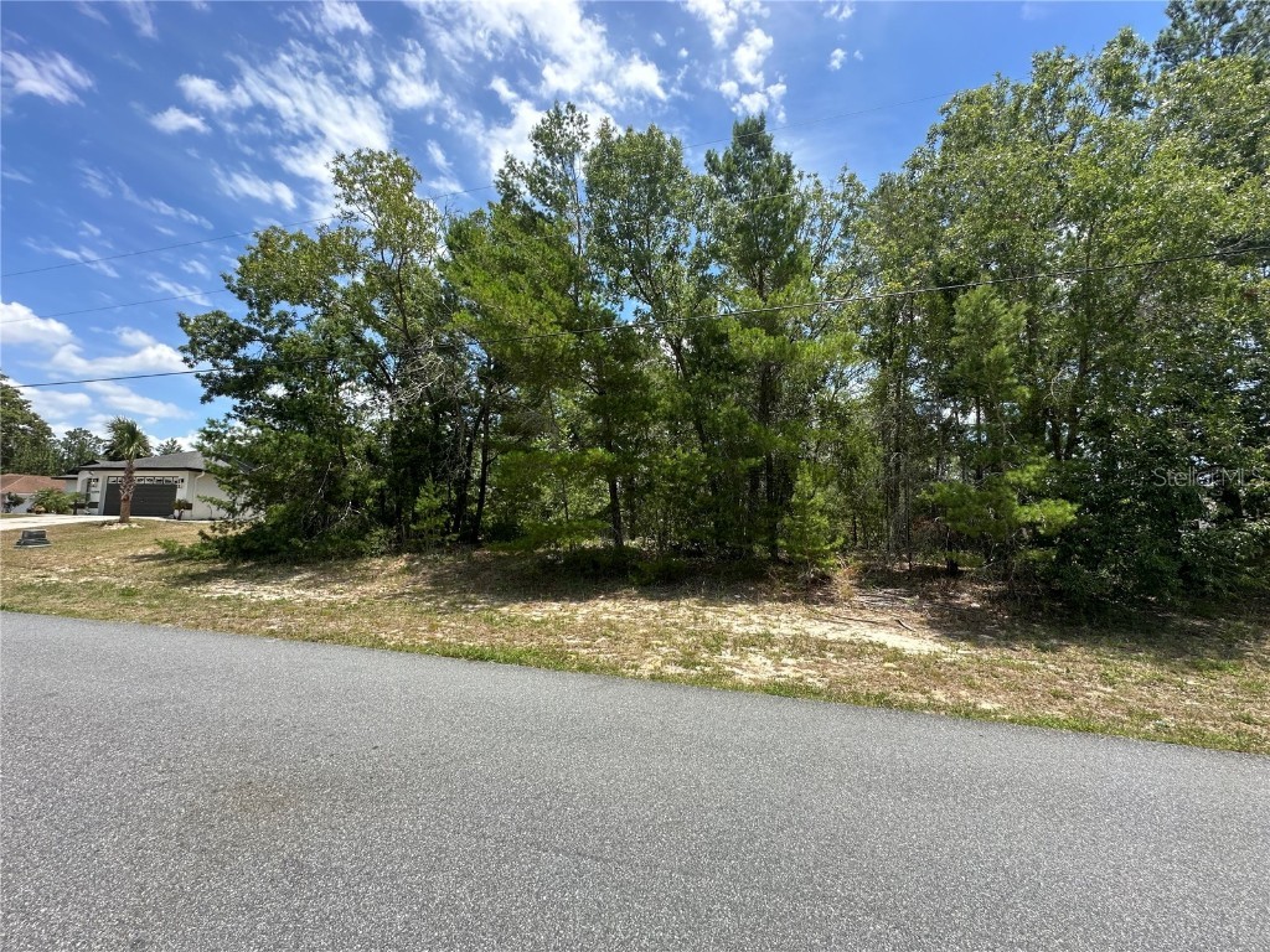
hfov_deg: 102.1
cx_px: 635
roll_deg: -1.7
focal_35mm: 14
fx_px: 514
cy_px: 476
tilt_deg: +6.1
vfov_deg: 85.7
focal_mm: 2.22
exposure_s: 1/703
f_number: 2.2
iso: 40
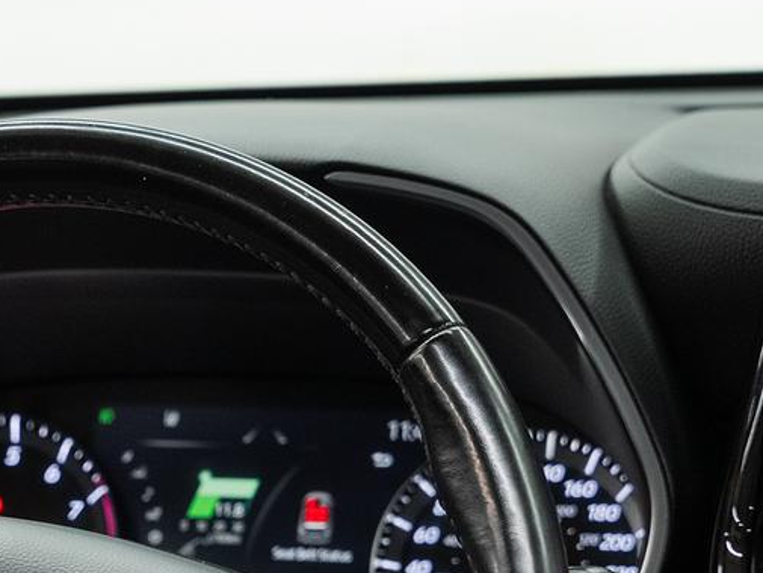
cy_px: 661
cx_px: -33
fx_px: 3175
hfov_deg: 13.5
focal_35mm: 144
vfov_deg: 10.2
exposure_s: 1/40
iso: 1000
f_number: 4
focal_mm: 52.5
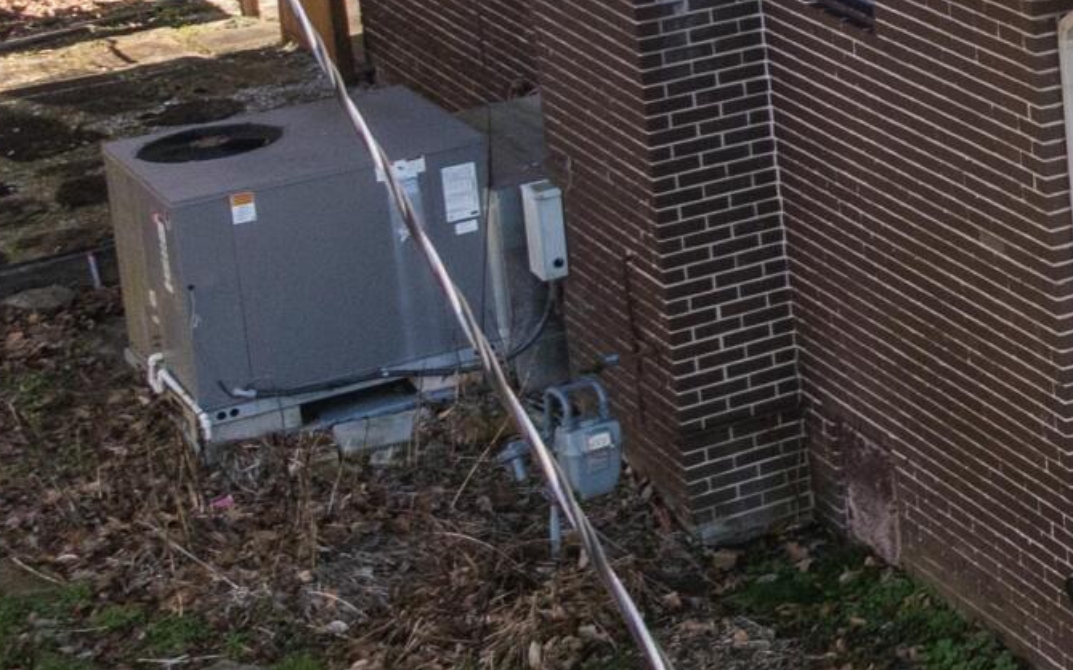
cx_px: 2255
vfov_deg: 11.1
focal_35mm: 114
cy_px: -322
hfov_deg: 14.6
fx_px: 3333
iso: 150
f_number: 2.8
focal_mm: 12.29
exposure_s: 1/160
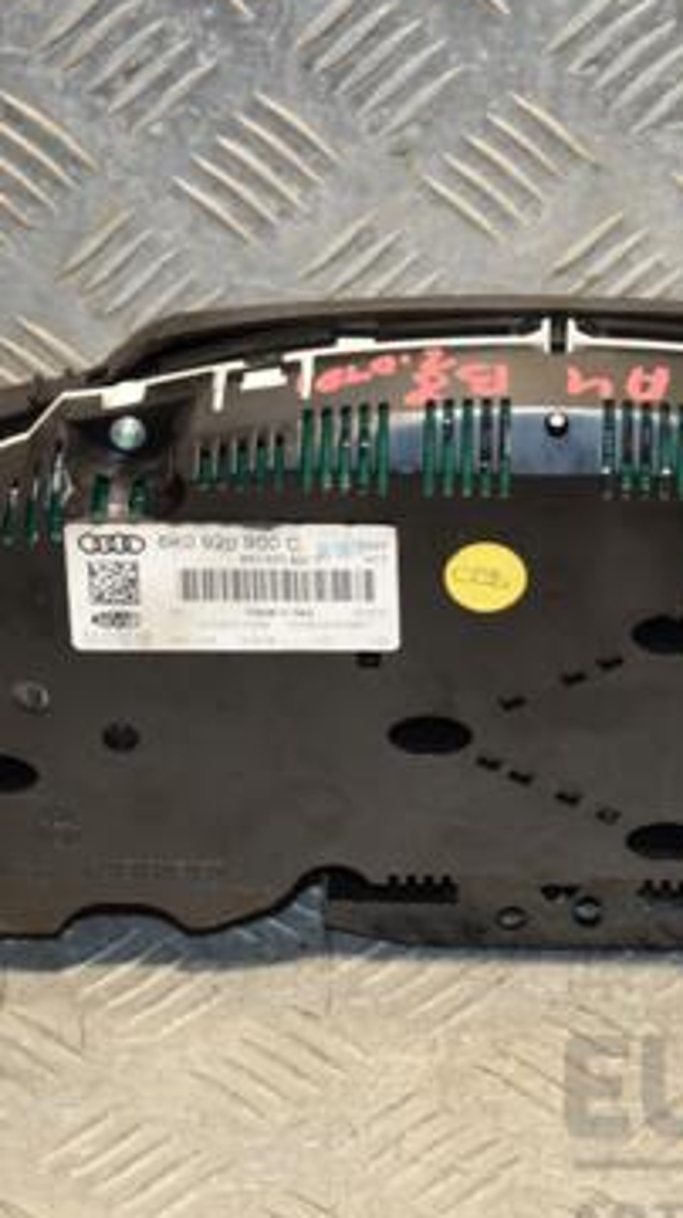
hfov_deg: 9.2
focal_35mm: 131
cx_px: 500
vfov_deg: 16.4
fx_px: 4226
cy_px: 636
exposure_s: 1/160
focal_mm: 50
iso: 800
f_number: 5
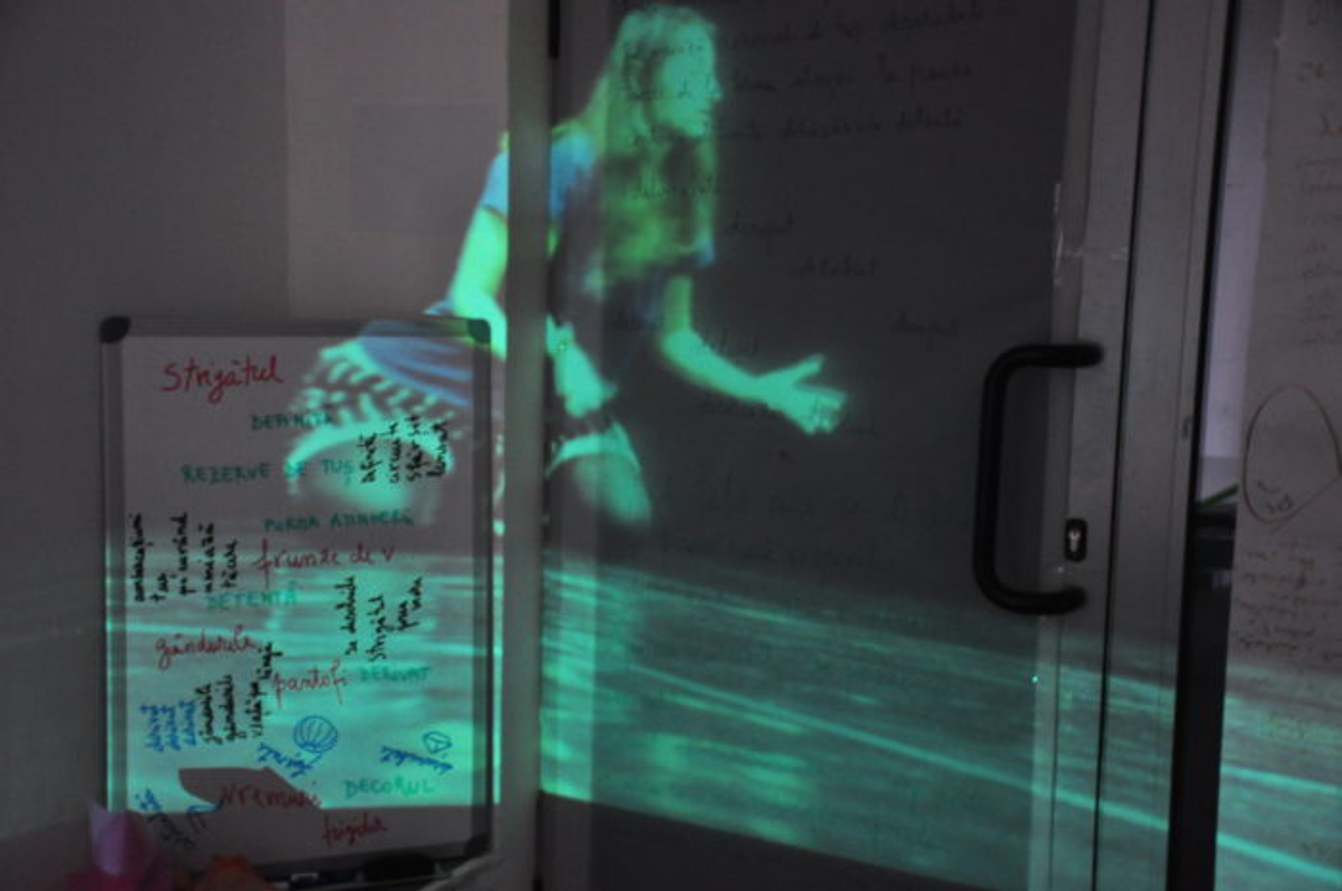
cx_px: 671
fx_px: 1787
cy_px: 446
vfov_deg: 28.0
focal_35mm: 48
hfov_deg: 41.2
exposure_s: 1/25
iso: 800
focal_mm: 32
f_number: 4.2
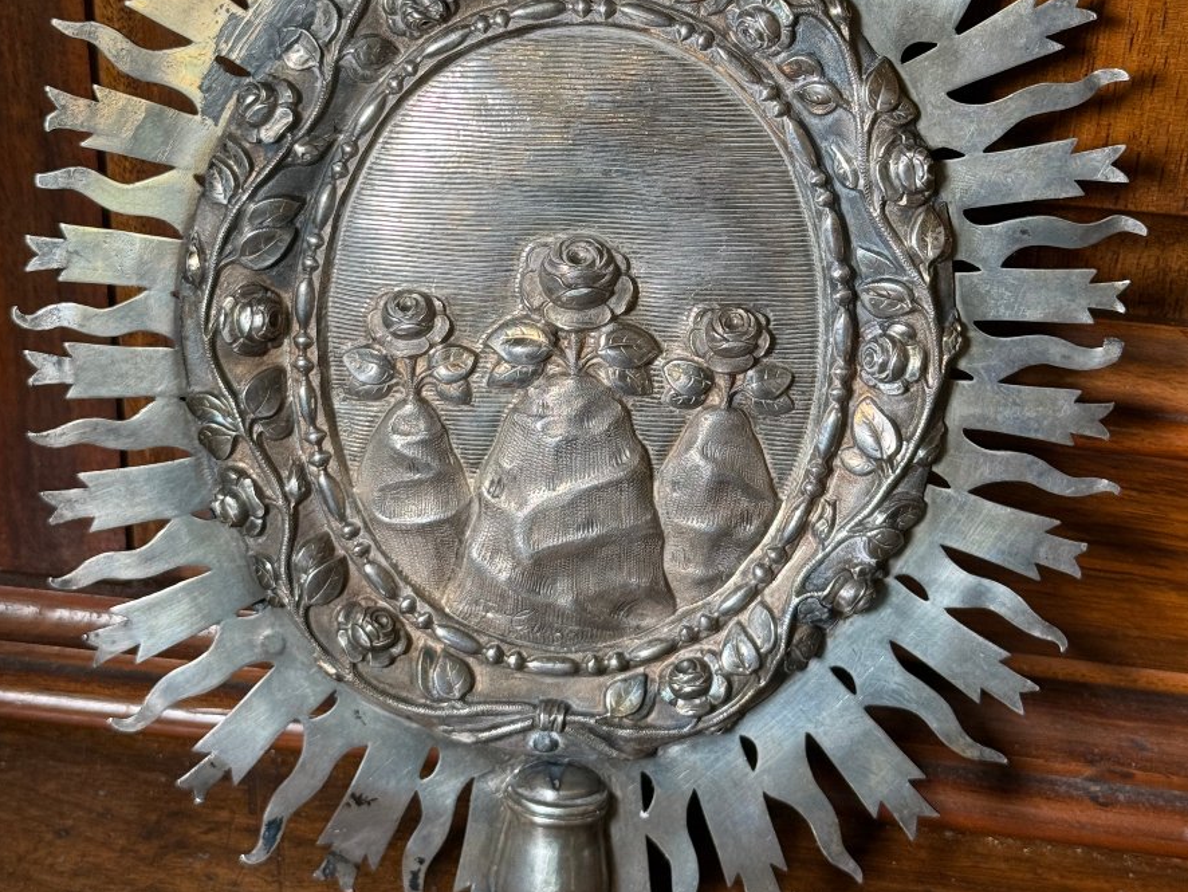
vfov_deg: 22.4
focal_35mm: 65
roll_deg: -2.0
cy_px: 221
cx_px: 599
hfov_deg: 29.8
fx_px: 2231
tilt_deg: -25.3
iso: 100
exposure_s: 1/107
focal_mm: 6.76
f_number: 1.78
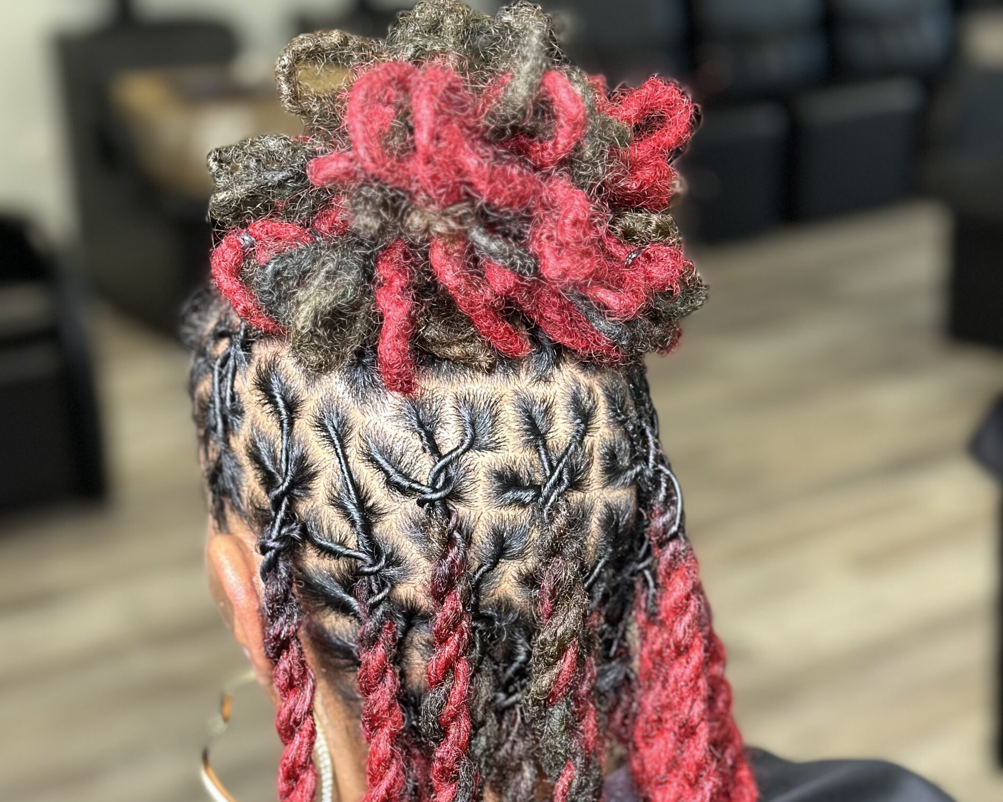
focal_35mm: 63
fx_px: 1870
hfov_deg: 30.0
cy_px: 614
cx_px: 498
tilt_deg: -24.3
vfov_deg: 23.9
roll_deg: +1.6
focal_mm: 6.86
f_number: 1.78
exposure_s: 1/60
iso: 125
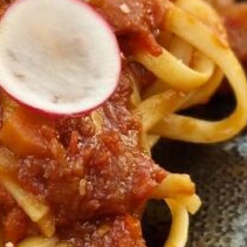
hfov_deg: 8.3
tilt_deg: -33.6
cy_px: -50
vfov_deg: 8.4
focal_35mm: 206
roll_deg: +5.3
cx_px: -110
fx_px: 1663
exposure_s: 1/131
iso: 64
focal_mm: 6.86
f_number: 1.78
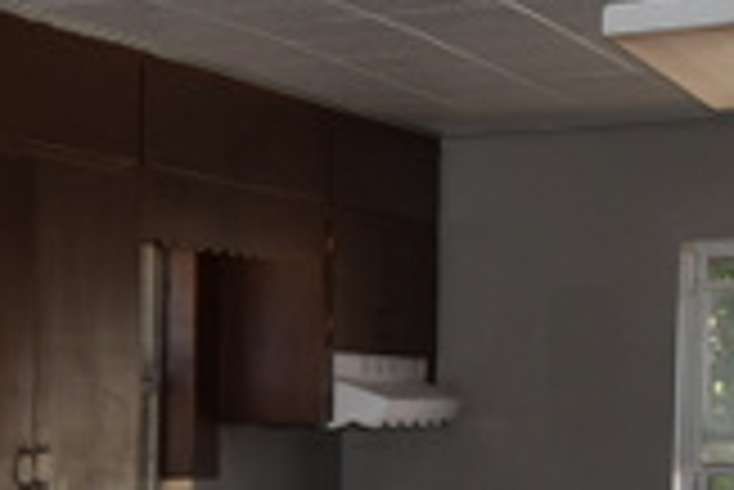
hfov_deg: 16.2
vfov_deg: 11.4
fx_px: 2408
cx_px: -270
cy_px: 589
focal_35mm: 118
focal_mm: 20
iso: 320
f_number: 5.6
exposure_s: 1/125
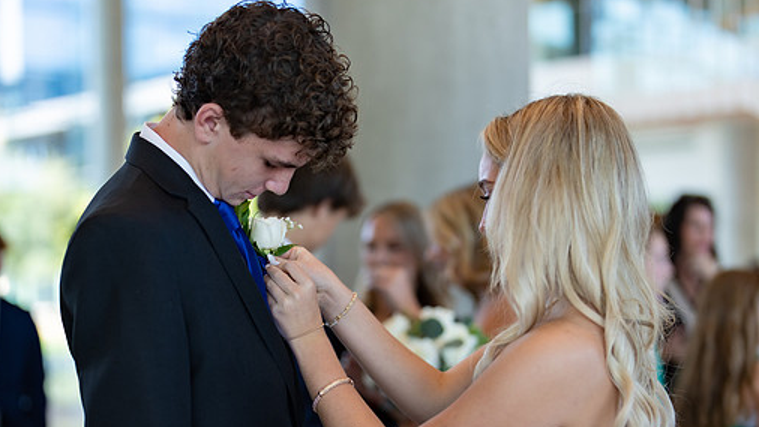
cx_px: 331
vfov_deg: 15.4
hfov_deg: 27.1
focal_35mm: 78
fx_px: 1570
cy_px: 344
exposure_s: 1/400
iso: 100
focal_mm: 50
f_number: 1.2
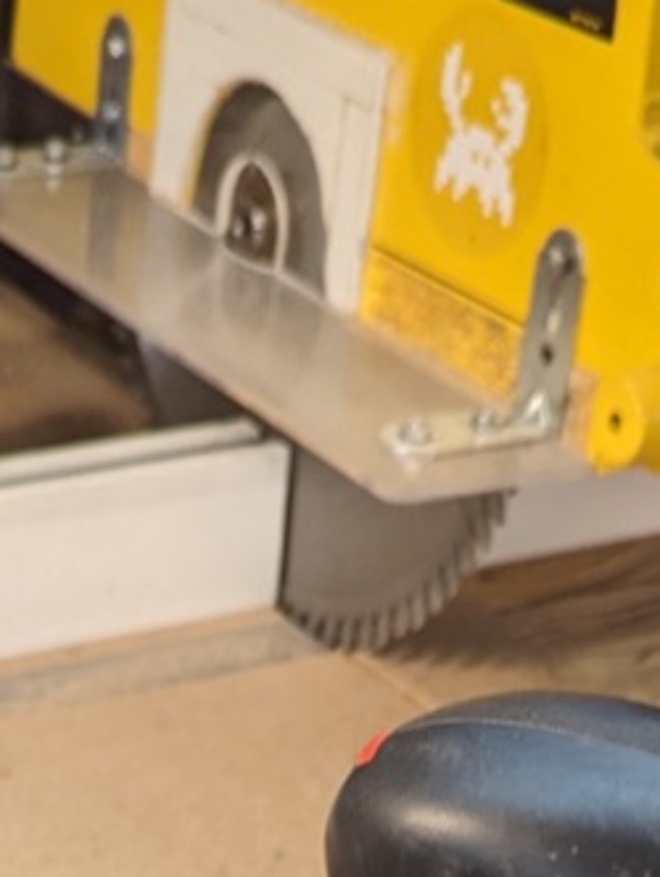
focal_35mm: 115
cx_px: 84
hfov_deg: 12.8
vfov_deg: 15.0
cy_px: 1547
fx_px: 2916
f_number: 1.85
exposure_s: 1/100
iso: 212
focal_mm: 6.81
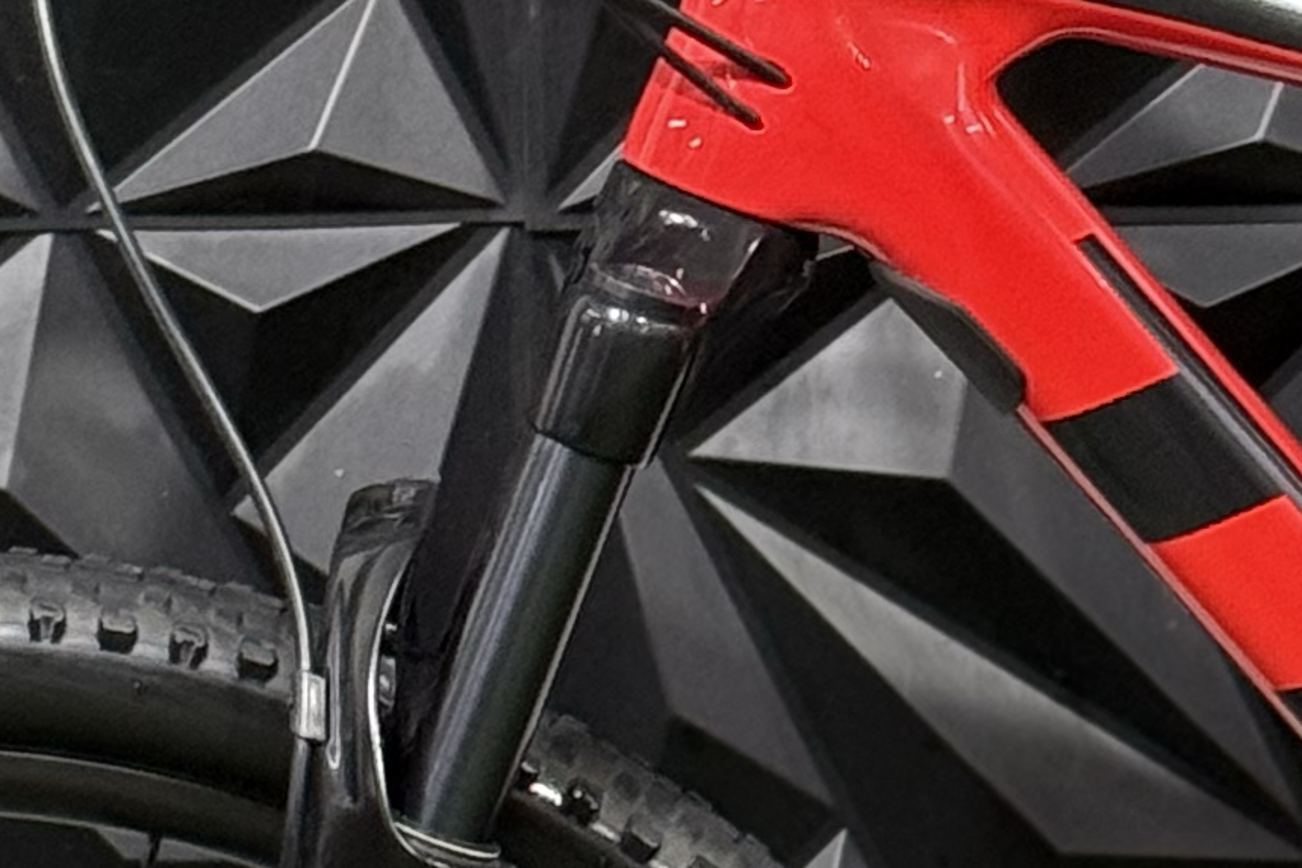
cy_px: 250
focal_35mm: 234
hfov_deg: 8.8
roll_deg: -0.2
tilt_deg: -6.5
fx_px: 8461
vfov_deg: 5.9
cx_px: 721
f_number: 1.78
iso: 200
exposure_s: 1/60
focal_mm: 6.76
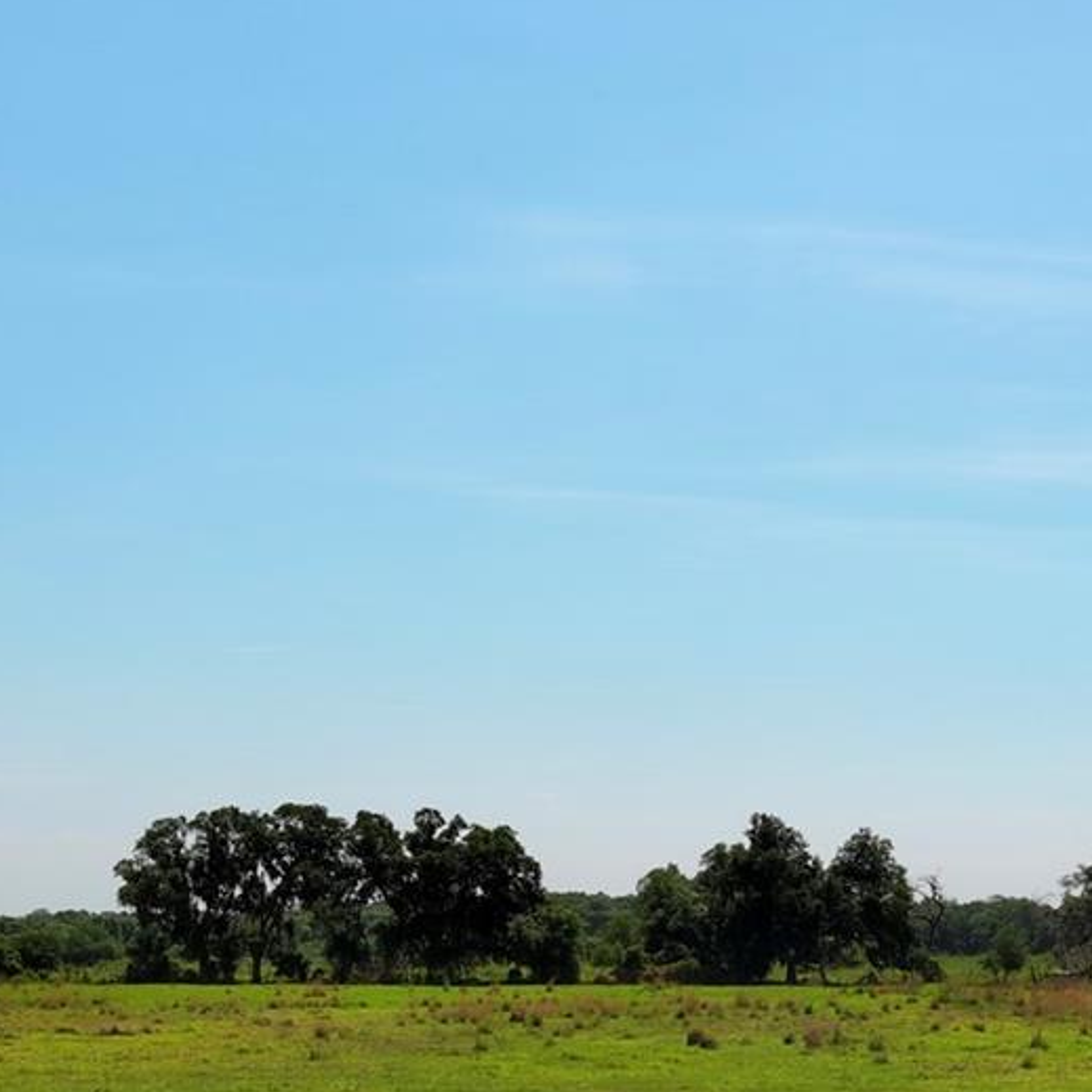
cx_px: 829
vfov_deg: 22.2
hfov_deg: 22.5
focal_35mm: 76
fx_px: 2712
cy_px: 972
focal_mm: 10.57
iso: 100
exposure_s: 1/320
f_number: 9
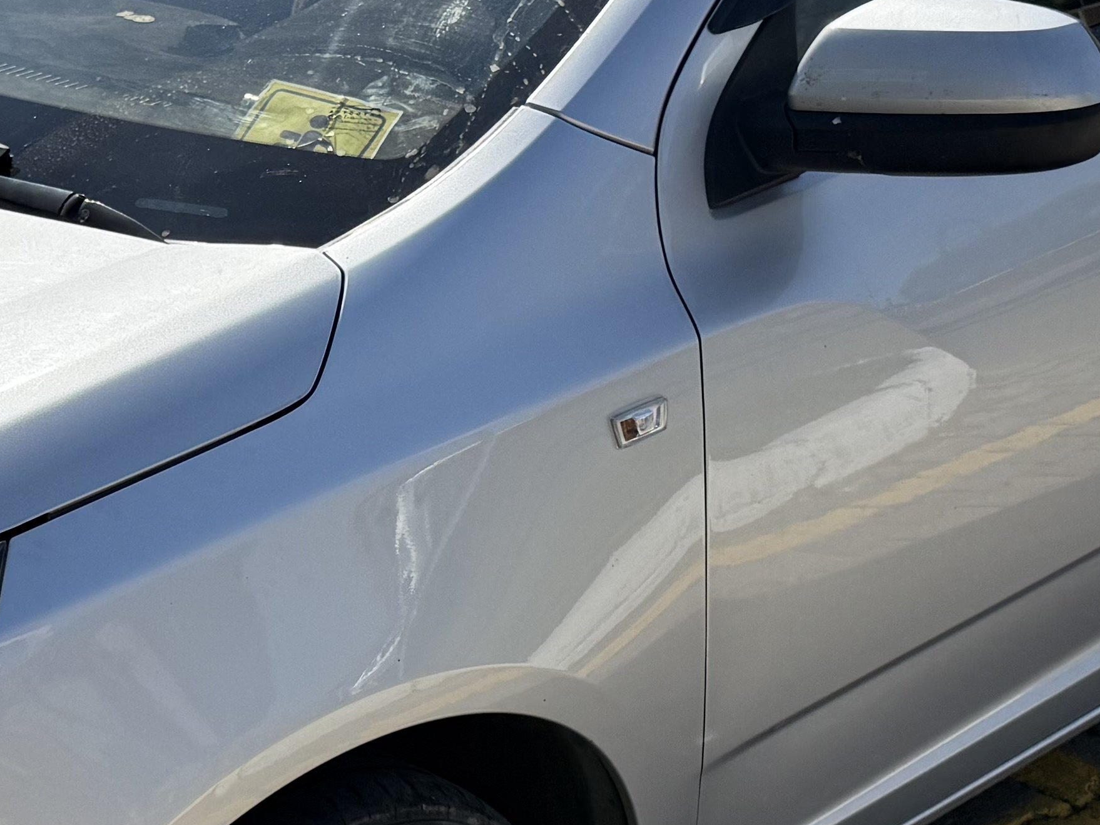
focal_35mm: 78
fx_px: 2478
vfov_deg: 18.8
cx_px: 322
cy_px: 556
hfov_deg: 24.8
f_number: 1.78
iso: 125
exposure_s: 1/10309
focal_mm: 6.76
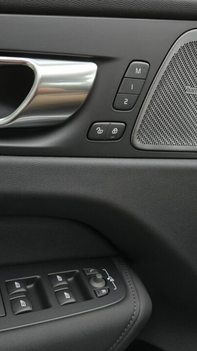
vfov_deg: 55.3
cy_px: 177
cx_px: 110
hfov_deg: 32.8
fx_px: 334
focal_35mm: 36
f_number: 1.8
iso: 125
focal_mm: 5.4
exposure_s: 1/508
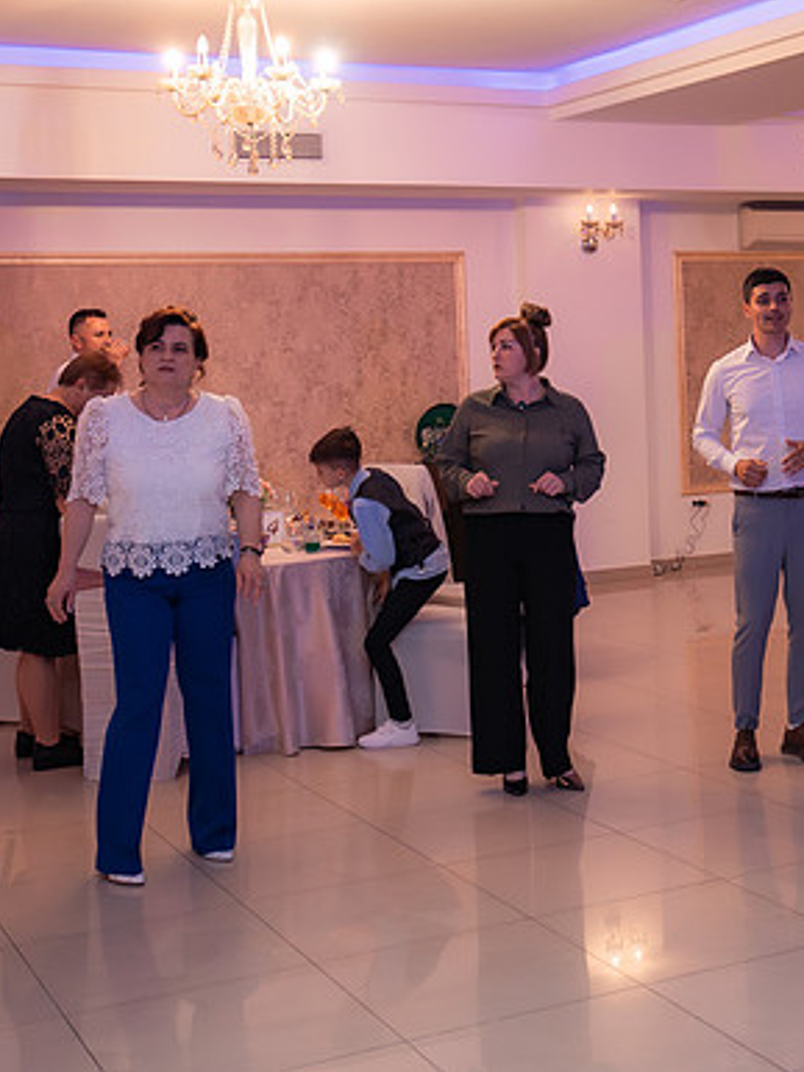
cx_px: 614
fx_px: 1826
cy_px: 447
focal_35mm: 59
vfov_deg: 32.6
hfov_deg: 24.5
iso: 1600
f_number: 2.8
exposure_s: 1/200
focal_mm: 30
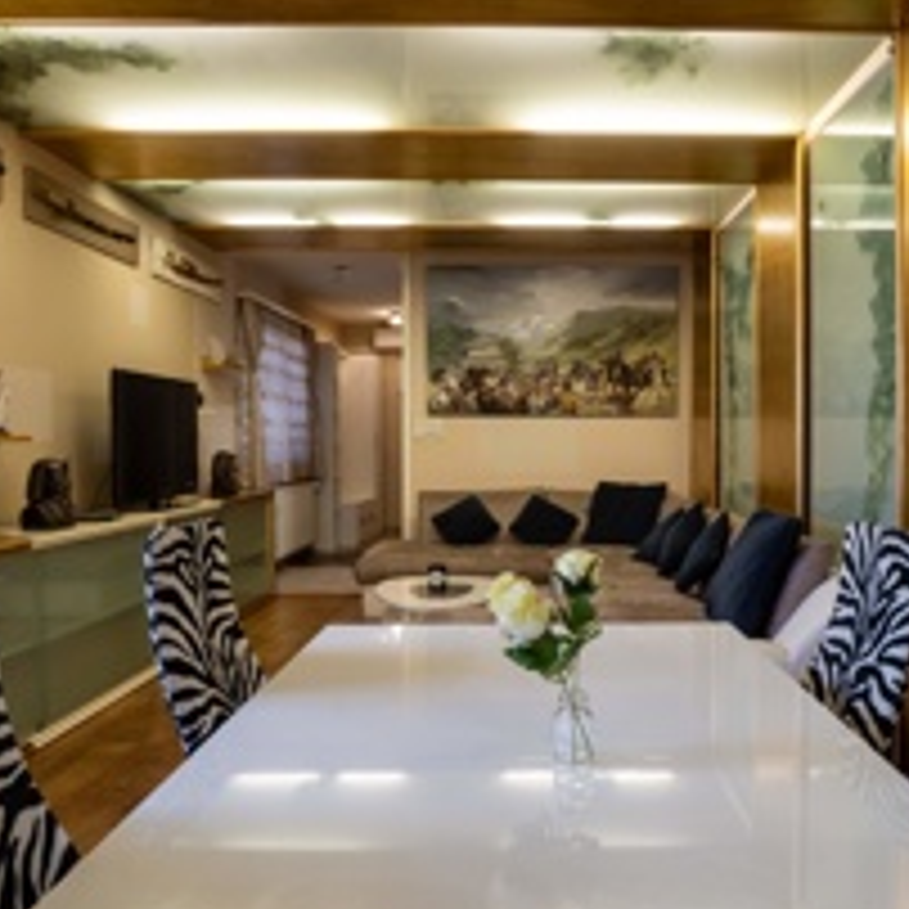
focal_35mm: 27
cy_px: 450
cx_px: 544
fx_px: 802
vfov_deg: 59.1
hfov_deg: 58.6
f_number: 11
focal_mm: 10
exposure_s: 1/1.25
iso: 100
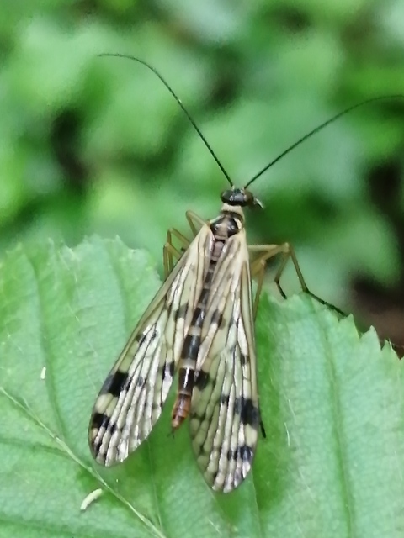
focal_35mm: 104
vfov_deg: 18.9
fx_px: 1618
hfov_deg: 14.2
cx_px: 202
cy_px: 269
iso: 400
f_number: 1.8
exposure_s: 1/25.7
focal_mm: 3.46
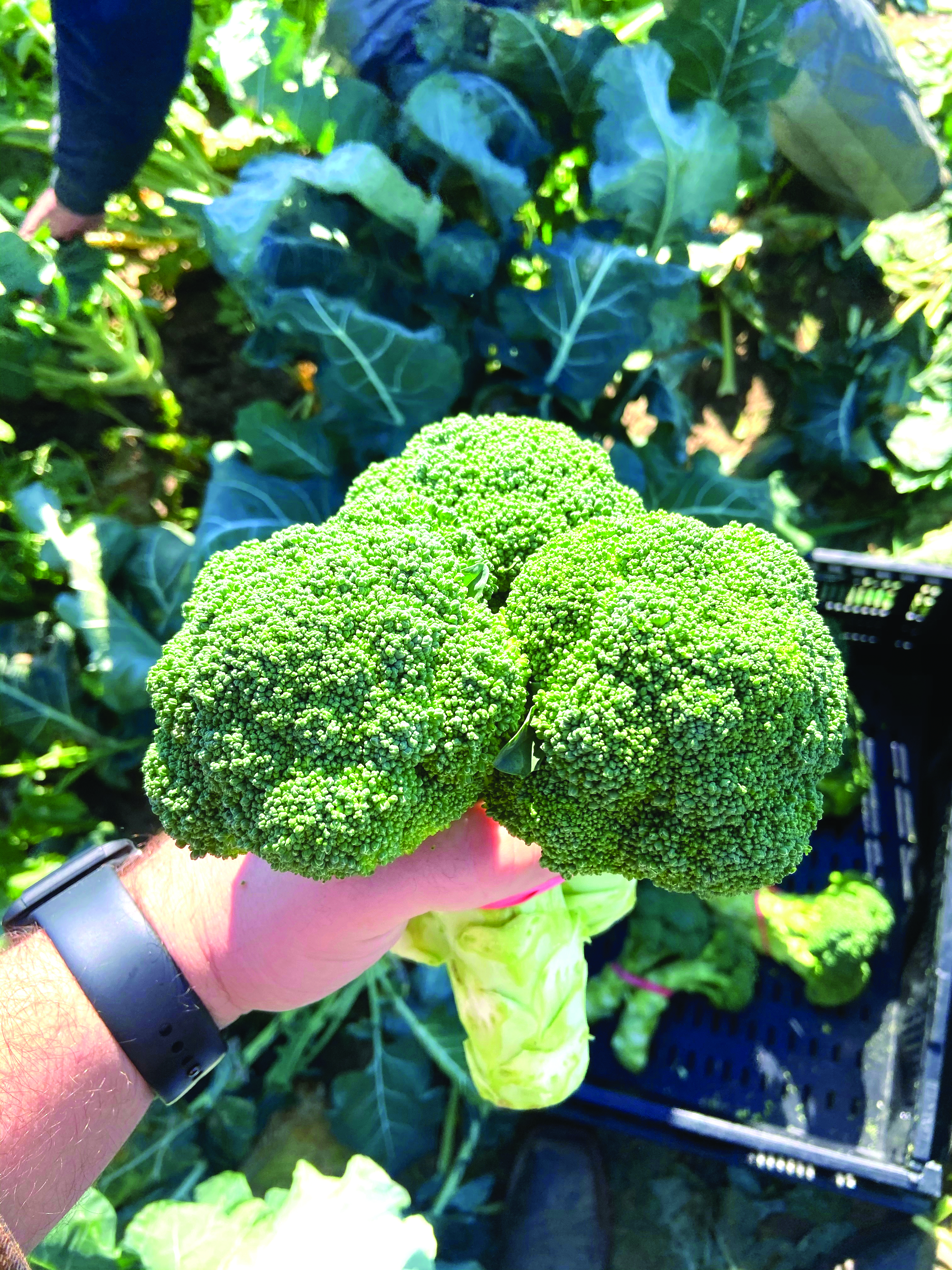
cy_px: 635
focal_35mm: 26
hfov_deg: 53.1
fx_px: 953
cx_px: 476
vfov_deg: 67.3
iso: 32
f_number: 1.8
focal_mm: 4.25
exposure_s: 1/805
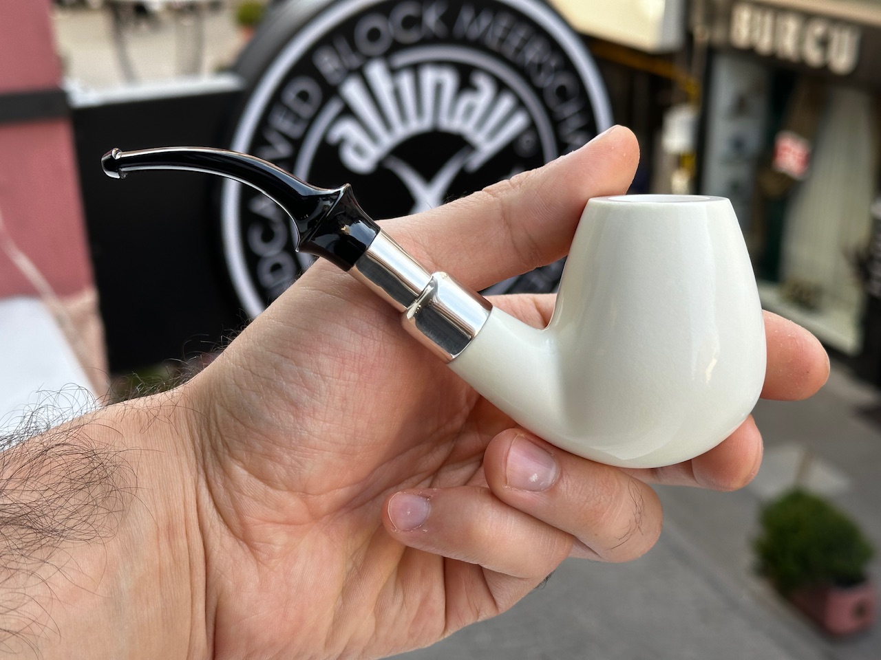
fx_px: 1222
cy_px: 330
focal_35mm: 48
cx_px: 440
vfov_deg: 30.3
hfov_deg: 39.7
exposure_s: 1/349
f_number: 1.78
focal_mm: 6.86
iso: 64
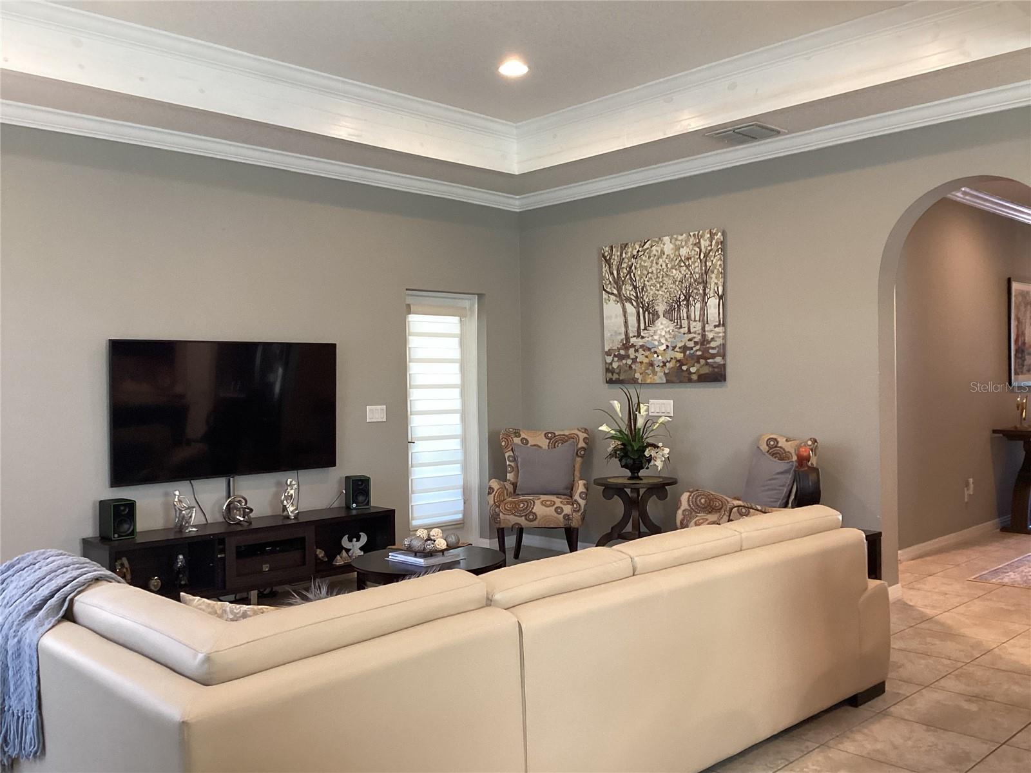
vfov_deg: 45.4
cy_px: 386
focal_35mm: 31
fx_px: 923
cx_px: 516
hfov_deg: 58.4
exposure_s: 1/60
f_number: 2.4
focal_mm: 3.3
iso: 200
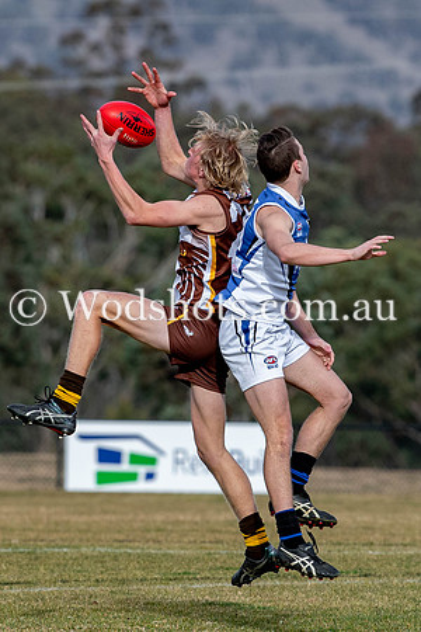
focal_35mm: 761
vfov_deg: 2.7
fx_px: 13345
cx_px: 215
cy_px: 328
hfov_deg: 1.8
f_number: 3.5
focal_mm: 185
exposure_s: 1/1600
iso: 250
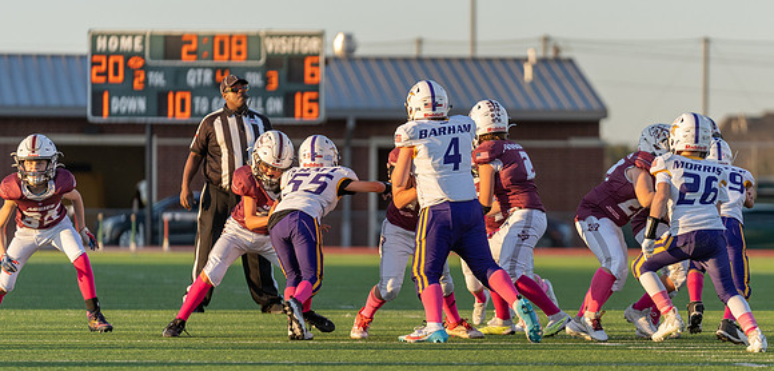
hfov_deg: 7.7
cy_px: 212
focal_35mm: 289
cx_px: 516
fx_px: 5727
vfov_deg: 3.7
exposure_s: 1/1250
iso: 250
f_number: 2.8
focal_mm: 200
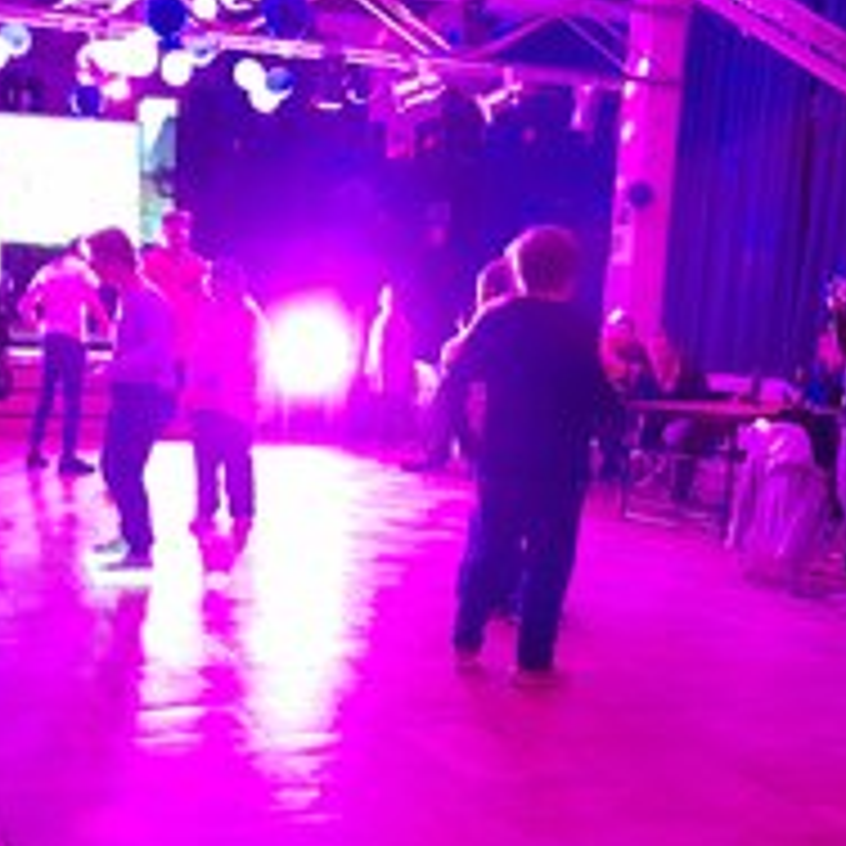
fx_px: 1300
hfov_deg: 35.6
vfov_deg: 36.0
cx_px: 270
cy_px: 472
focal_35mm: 47
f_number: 2
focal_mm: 4.6
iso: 1000
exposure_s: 1/20
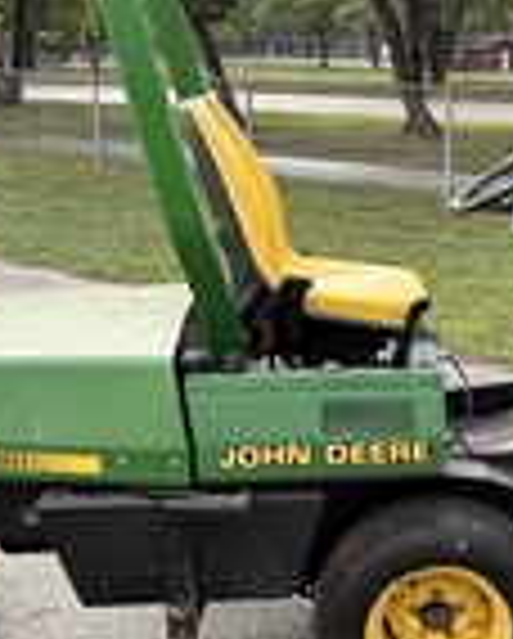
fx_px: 1250
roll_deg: -0.2
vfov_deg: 28.4
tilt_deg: -16.3
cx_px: 472
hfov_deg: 22.6
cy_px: 454
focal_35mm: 66
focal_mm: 6.76
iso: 80
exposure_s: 1/501
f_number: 1.78
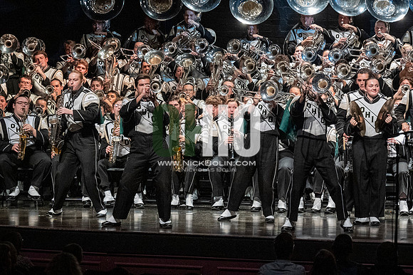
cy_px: 138
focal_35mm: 210
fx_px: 2408
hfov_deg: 9.8
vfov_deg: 6.5
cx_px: 206
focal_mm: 140
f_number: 4
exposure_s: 1/500
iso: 5000
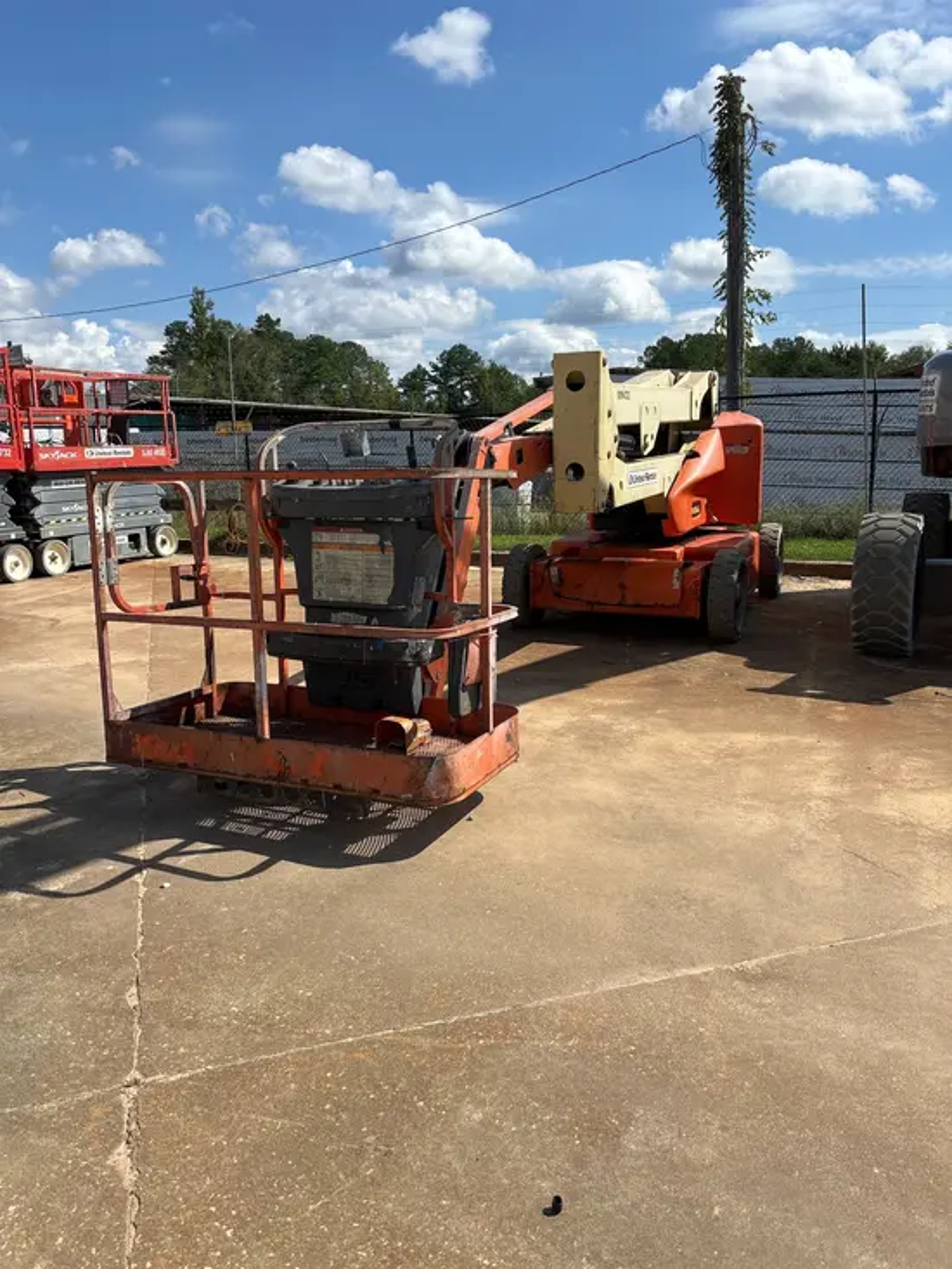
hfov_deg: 53.1
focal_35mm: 26
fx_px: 953
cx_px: 476
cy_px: 634
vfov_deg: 67.3
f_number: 1.6
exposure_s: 1/5076
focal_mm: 5.96
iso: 50
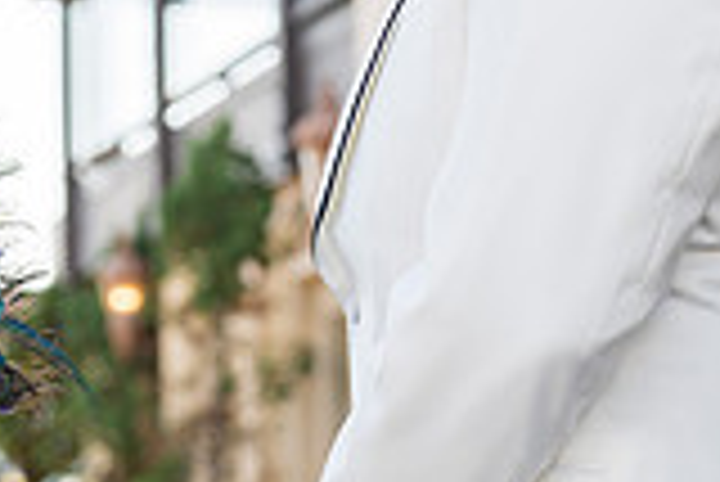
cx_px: 81
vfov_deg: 7.6
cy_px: 74
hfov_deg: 11.3
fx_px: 3623
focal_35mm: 181
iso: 125
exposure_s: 1/500
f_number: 2.8
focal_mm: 50
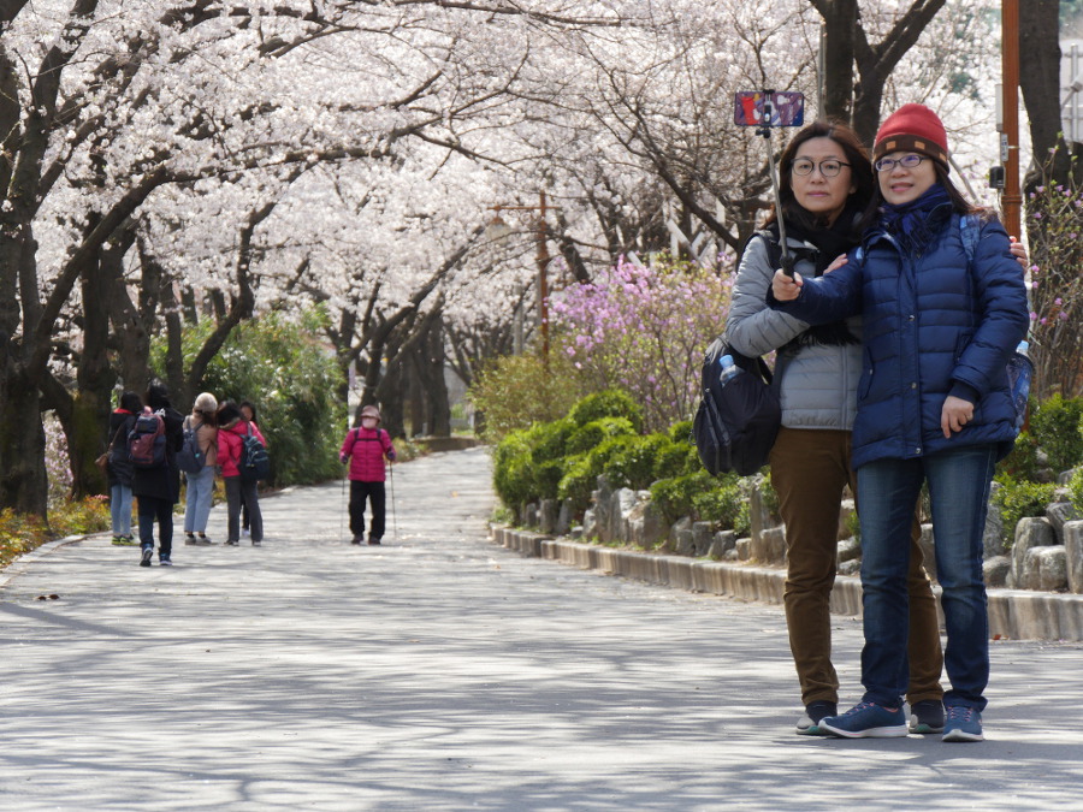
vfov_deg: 11.4
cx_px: 542
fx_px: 4067
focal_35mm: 130
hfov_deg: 15.2
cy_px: 406
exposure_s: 1/200
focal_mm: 65
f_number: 5.3
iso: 200
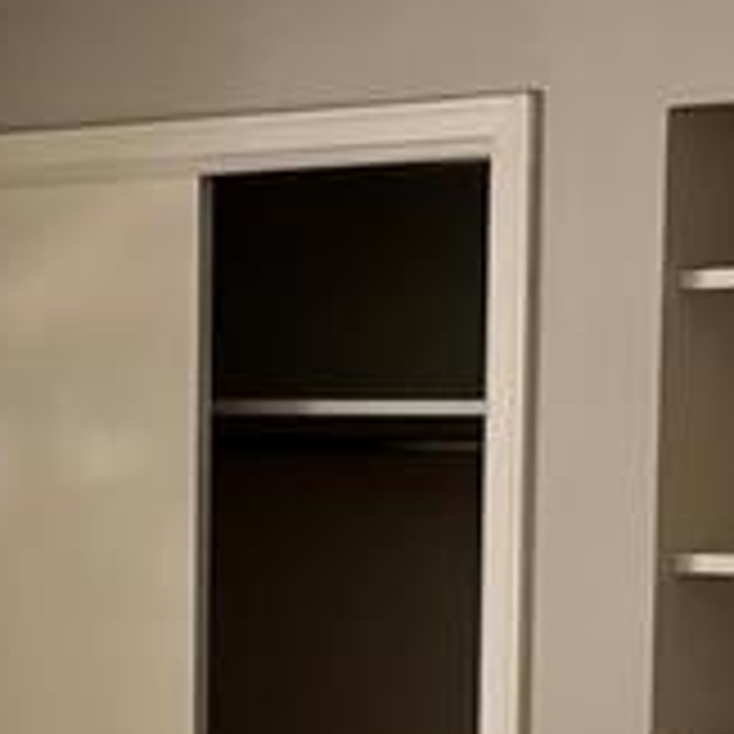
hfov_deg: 11.1
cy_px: 802
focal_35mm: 144
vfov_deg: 11.9
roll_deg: +1.6
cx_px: -711
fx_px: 3455
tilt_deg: -6.7
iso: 100
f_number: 1.6
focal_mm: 5.1
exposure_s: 1/120
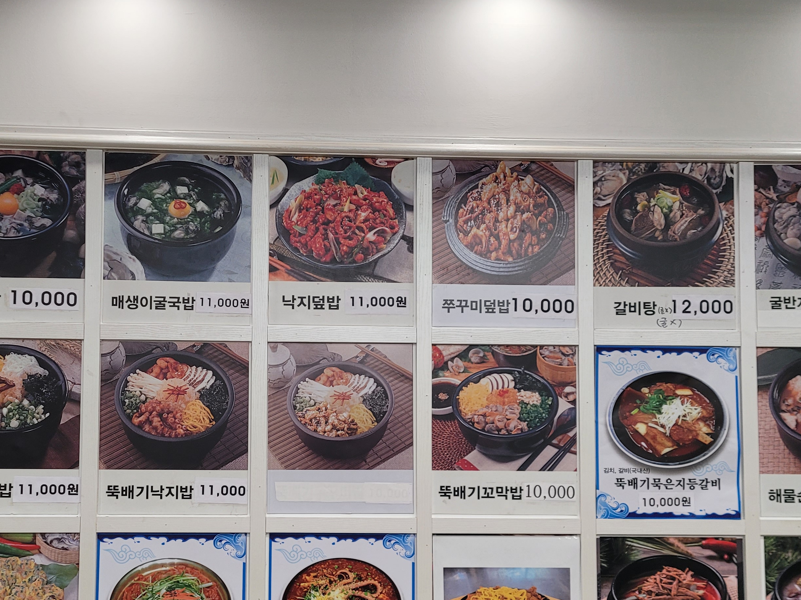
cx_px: 330
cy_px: 425
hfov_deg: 43.7
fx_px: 995
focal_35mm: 43
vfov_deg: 33.1
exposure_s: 1/120
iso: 125
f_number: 1.8
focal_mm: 5.4
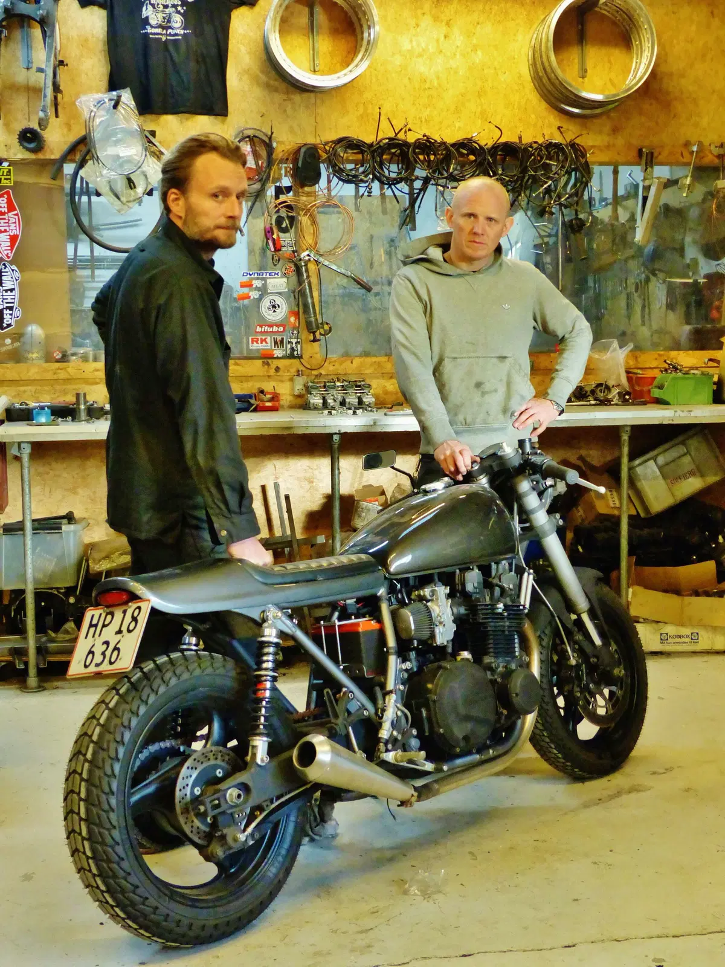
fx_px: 1368
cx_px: 362
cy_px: 484
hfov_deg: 29.7
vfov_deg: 38.9
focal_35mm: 49
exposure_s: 1/60
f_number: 2.8
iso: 800
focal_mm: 8.7
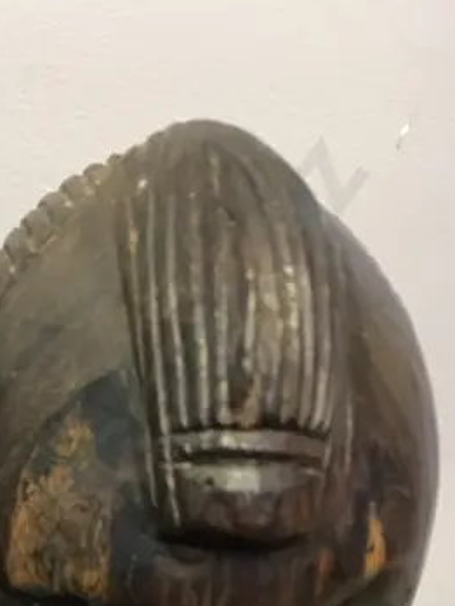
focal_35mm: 85
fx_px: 1489
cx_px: -189
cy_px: 866
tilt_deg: -21.0
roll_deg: +0.9
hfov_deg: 16.2
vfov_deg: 20.3
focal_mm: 4.15
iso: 80
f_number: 2.2
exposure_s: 1/10
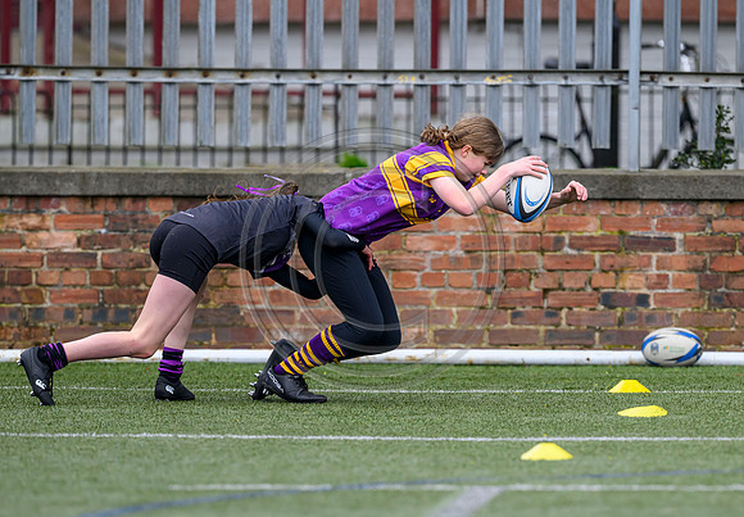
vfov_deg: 2.3
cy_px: 320
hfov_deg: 3.3
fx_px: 12748
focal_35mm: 609
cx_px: 451
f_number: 3.5
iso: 640
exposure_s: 1/2000
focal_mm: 400
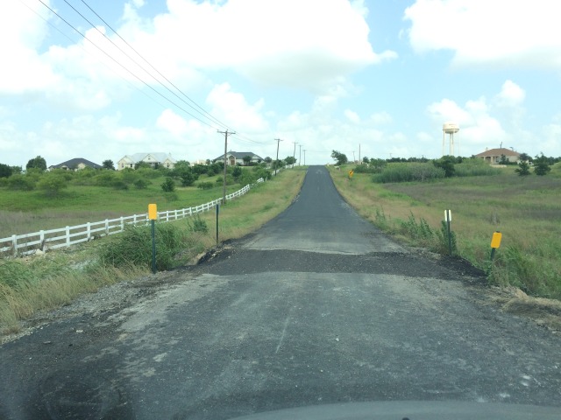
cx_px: 280
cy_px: 210
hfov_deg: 61.7
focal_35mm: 29
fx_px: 470
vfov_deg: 48.2
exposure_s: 1/707
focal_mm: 4.15
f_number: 2.2
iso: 32
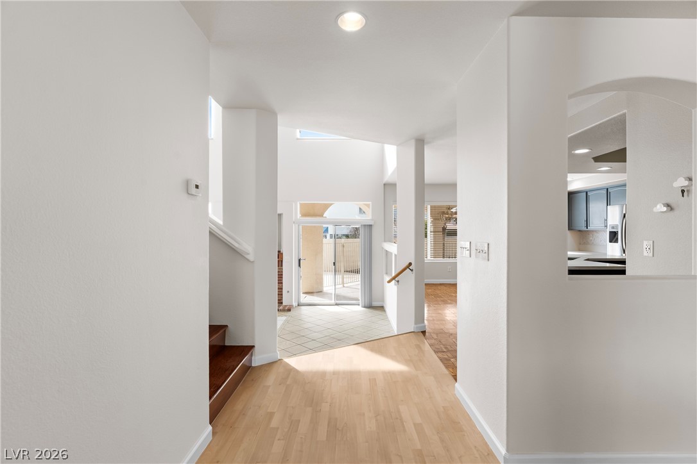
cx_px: 348
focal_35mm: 17
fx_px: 329
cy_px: 232
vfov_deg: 70.4
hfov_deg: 93.3
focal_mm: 17
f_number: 8
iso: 500
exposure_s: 1/50
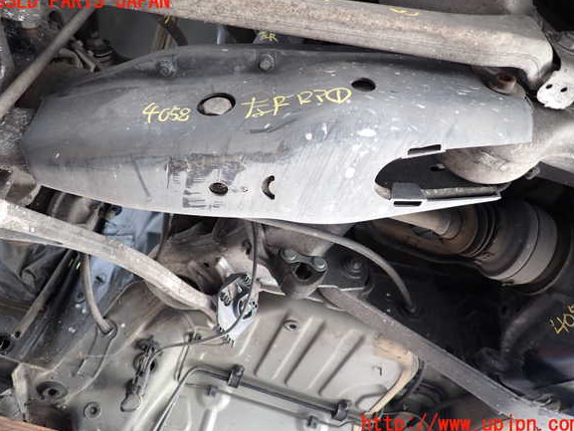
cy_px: 213
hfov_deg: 67.3
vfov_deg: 53.1
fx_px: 431
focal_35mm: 26
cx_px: 287
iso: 200
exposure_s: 1/50
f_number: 2
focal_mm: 4.5
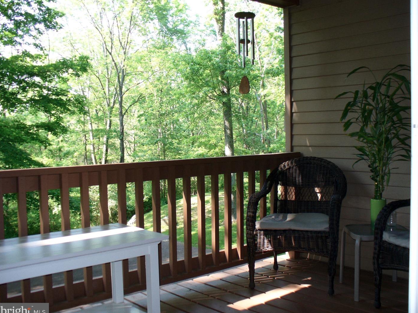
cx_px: 211
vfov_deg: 37.7
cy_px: 159
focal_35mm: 38
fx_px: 459
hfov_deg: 49.0
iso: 80
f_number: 2.8
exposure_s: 1/60
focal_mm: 6.1
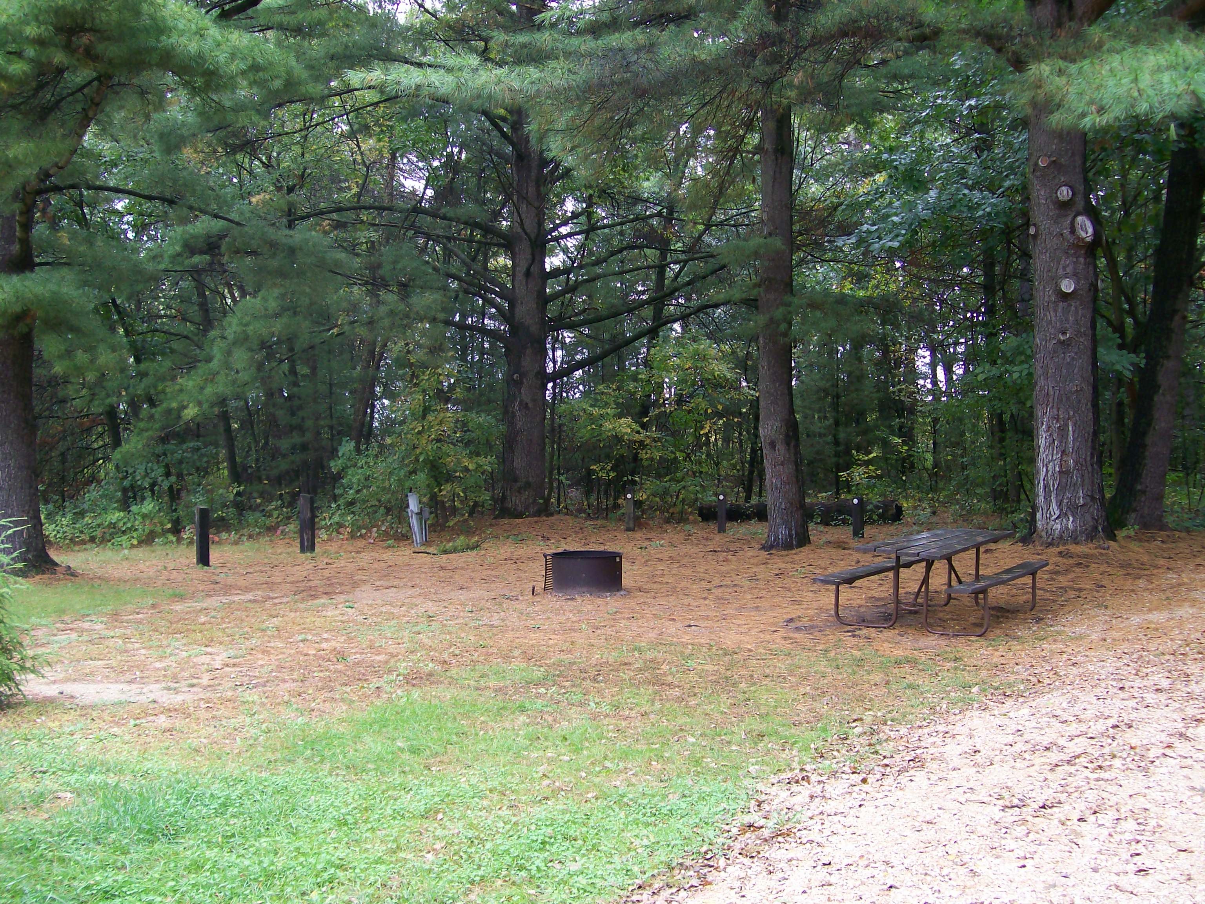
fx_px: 1253
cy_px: 452
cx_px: 602
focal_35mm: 36
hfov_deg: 51.4
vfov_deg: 39.7
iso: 80
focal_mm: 6
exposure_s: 1/66
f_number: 2.7
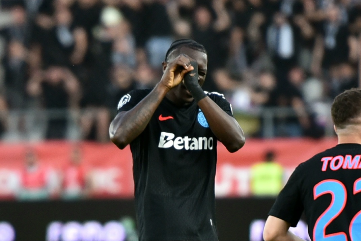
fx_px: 2006
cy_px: 120
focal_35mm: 200
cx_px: 180
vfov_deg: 6.9
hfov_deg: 10.3
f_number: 2.8
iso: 800
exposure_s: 1/833
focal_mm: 200
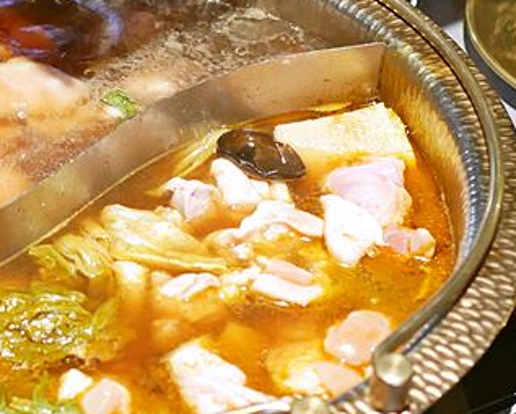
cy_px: -46
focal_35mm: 154
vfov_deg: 9.9
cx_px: -8
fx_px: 2353
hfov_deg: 12.4
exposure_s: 1/60
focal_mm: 25
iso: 640
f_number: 1.8
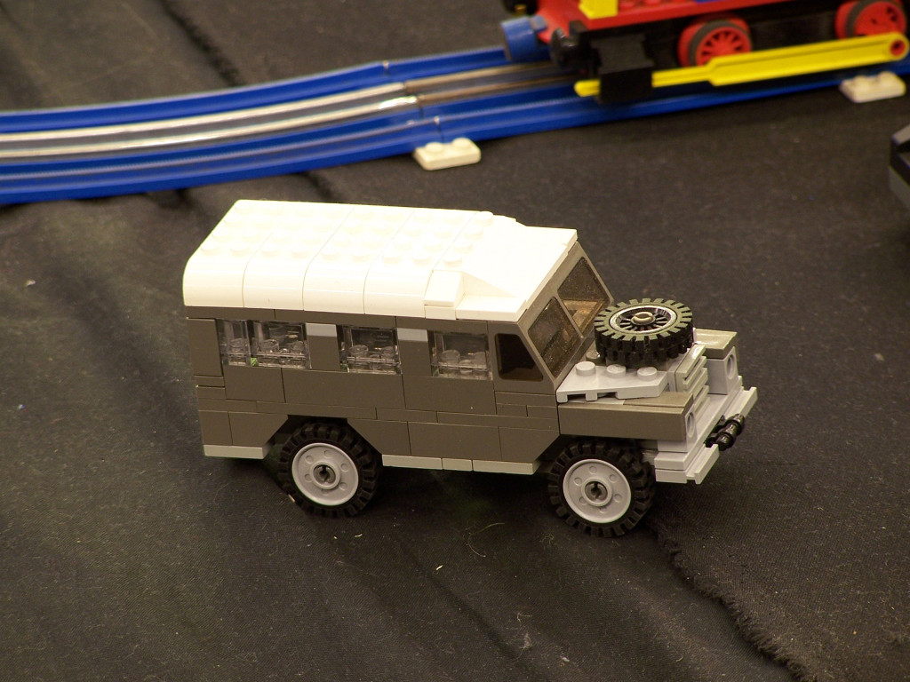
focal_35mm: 288
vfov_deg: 5.2
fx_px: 7571
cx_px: 455
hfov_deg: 6.9
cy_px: 341
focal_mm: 47.7
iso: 80
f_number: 3.6
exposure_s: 1/2
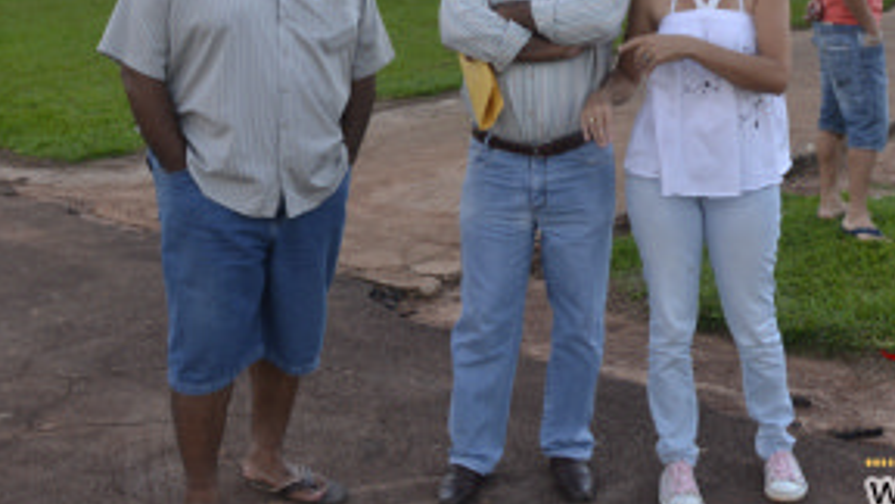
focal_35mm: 60
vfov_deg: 19.6
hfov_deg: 34.8
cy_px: 39
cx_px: 541
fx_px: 1424
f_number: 5
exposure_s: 1/100
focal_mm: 22
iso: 400
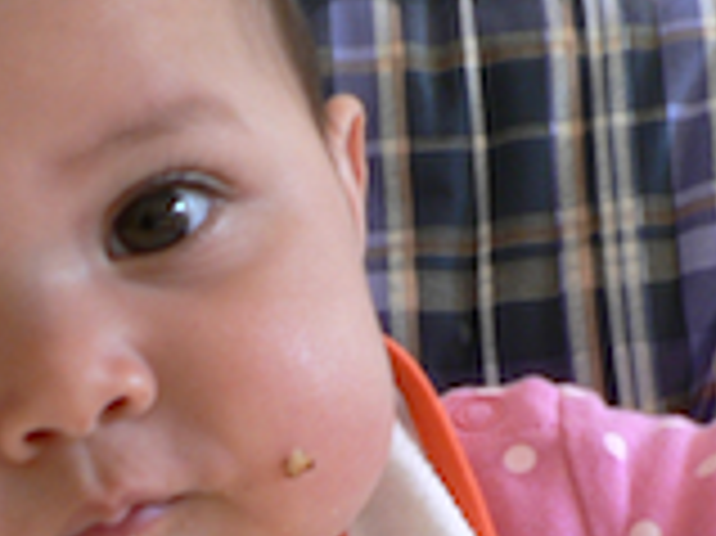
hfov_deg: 17.3
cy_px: 502
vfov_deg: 13.0
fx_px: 2336
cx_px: 162
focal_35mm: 113
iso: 80
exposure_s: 1/30
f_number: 2.8
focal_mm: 6
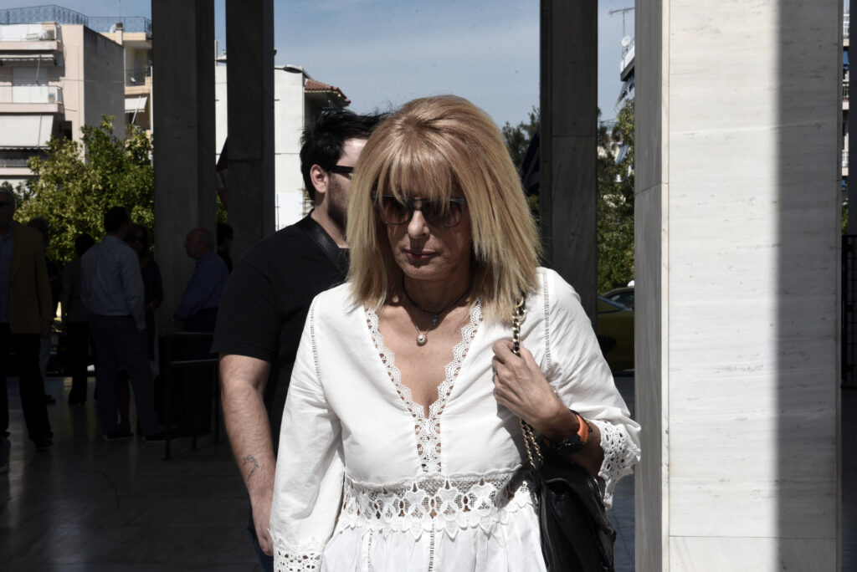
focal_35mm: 66
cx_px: 428
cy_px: 286
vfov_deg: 20.6
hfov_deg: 30.5
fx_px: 1572
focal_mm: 66
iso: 400
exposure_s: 1/320
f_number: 22
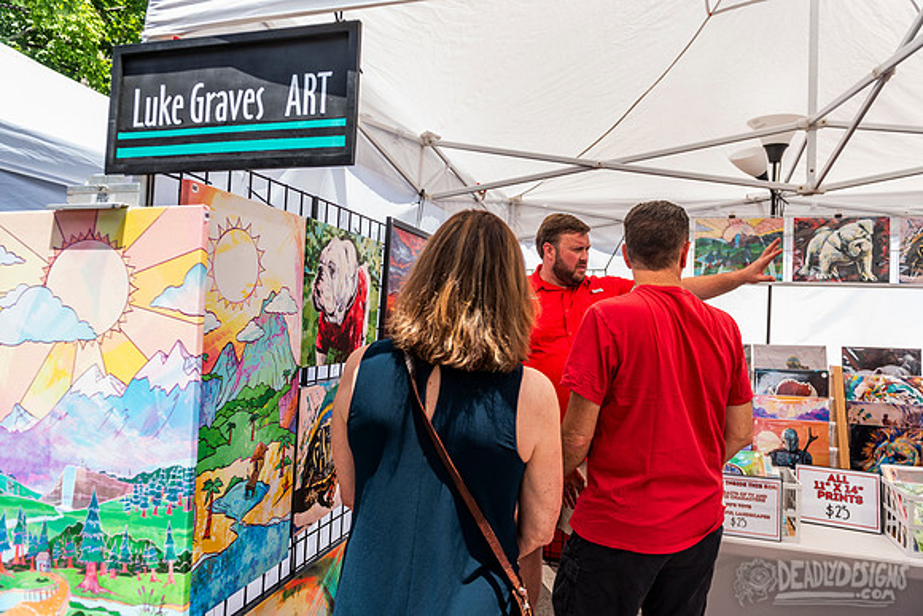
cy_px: 308
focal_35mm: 24
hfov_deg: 73.7
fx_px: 615
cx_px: 462
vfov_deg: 53.2
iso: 160
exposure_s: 1/500
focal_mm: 24
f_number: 4
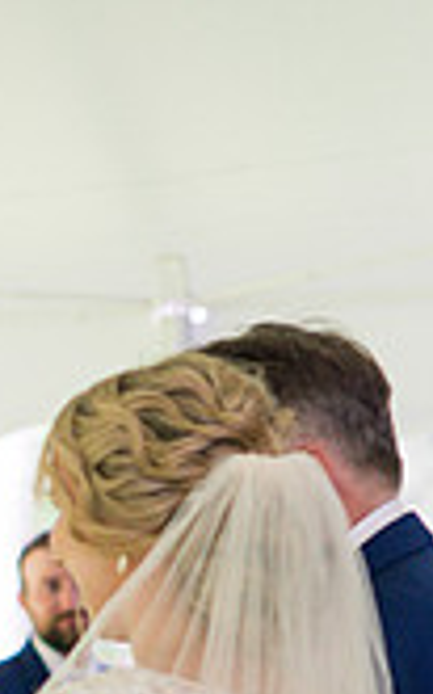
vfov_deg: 6.9
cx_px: -357
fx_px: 5745
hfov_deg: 4.3
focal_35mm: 304
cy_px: 574
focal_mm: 85
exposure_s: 1/250
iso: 500
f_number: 3.2
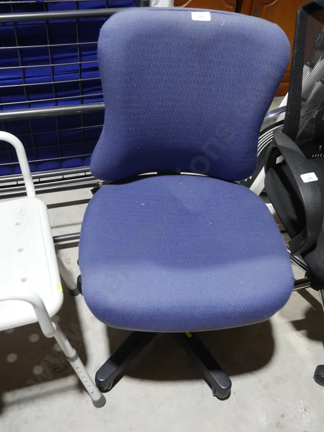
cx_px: 162
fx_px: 449
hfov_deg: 39.7
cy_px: 216
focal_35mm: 36
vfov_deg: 51.4
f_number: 4
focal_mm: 18
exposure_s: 1/60
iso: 500
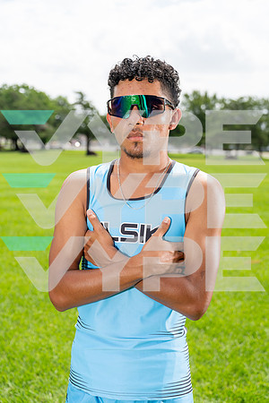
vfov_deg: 41.9
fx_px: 527
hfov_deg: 28.6
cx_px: 134
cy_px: 202
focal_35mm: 47
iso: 250
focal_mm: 47
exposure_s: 1/1600
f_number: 4
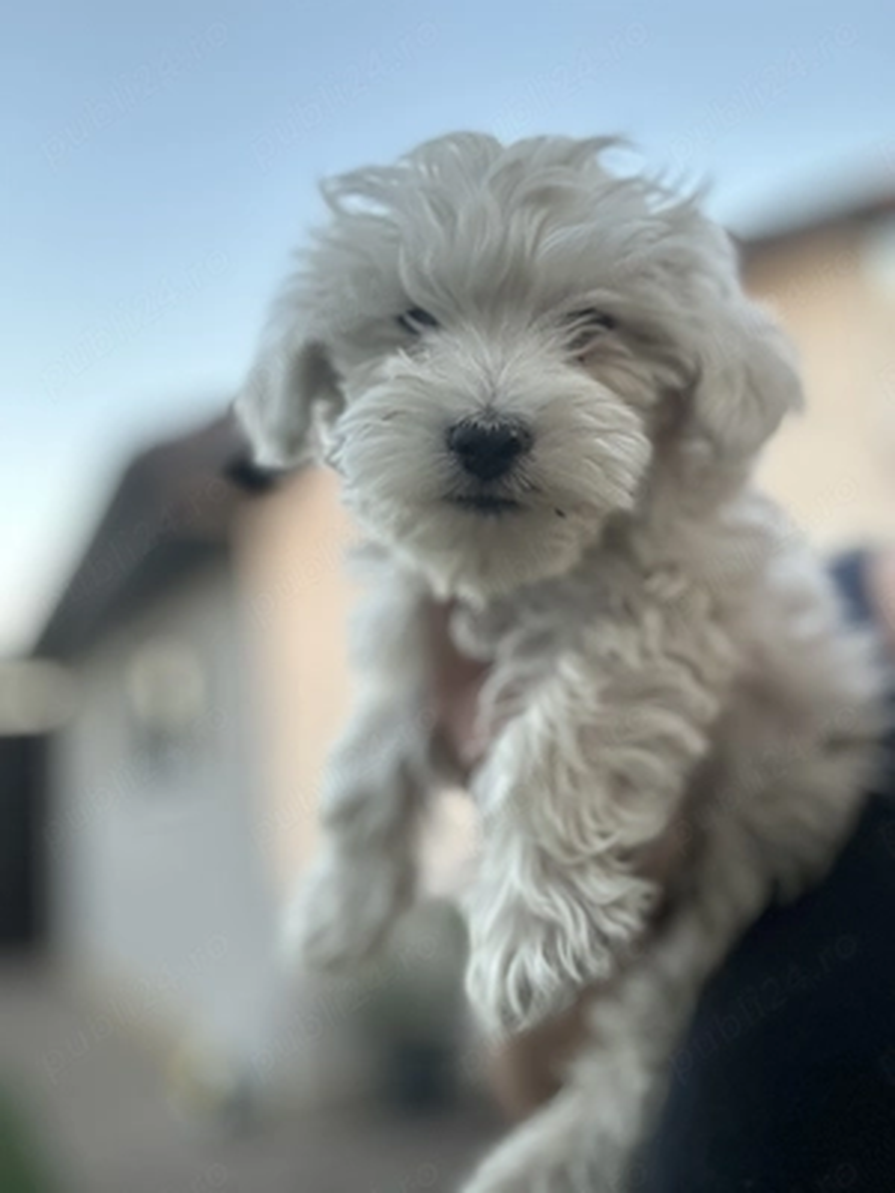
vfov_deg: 60.0
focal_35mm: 30
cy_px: 596
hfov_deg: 46.8
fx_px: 1034
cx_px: 448
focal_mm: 2.69
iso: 80
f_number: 1.9
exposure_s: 1/79
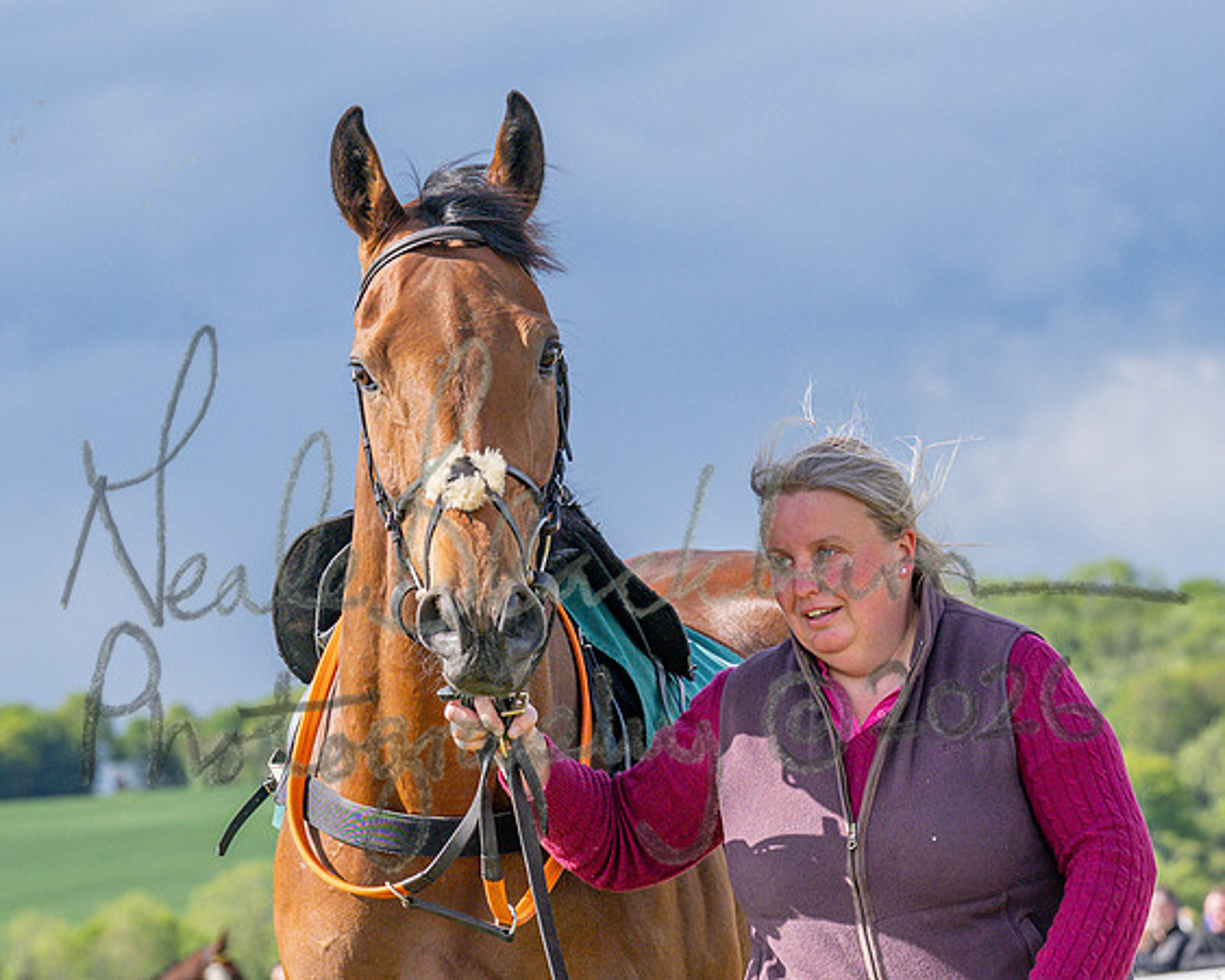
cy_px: 350
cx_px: 333
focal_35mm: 211
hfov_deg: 9.1
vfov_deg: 7.3
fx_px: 7646
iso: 400
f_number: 5
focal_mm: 91
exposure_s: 1/1600
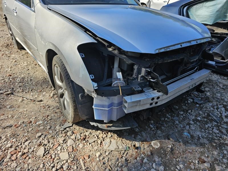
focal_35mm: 23
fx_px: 151
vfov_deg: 58.9
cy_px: 86
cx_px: 114
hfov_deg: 73.9
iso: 20
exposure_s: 1/444
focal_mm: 6.3
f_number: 1.7
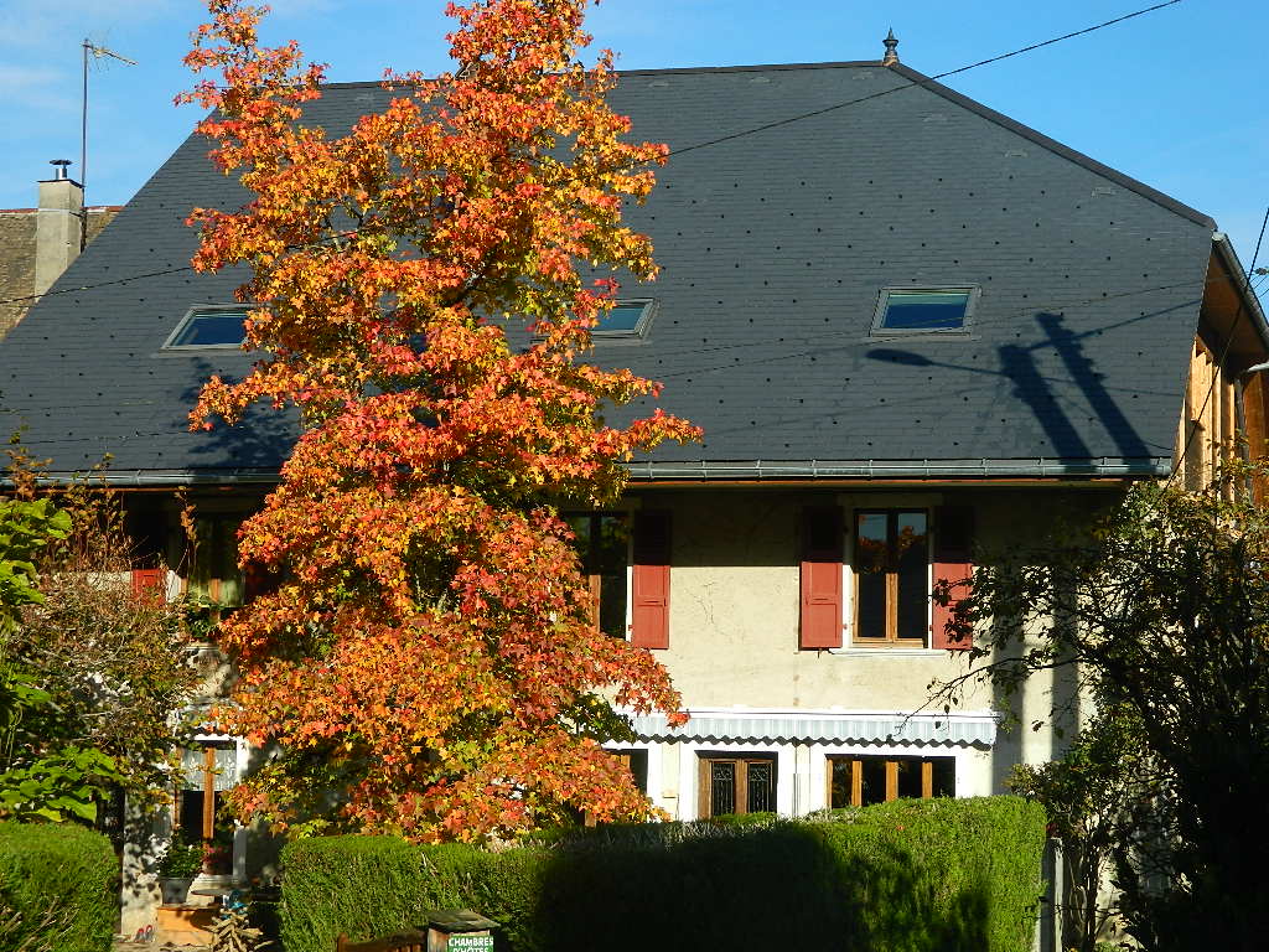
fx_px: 2566
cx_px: 634
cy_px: 476
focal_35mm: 70
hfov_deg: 27.8
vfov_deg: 21.0
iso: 80
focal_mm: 12.6
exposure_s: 1/640
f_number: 4
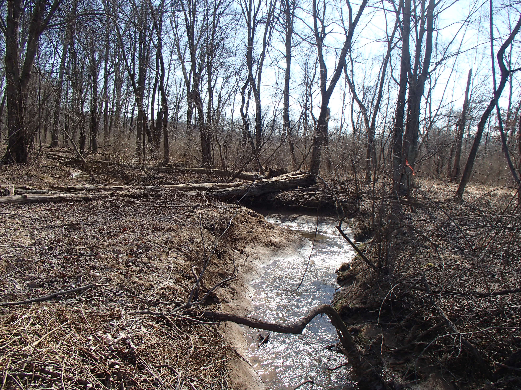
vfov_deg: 49.7
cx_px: 260
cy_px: 195
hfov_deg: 63.4
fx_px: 421
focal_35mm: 28
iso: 100
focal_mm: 5
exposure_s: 1/320
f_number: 3.9
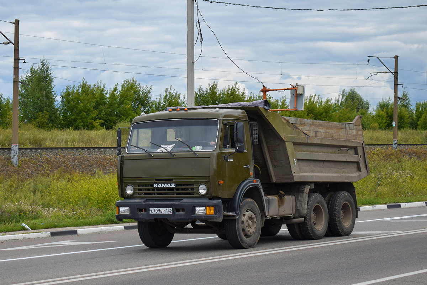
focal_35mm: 78
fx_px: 925
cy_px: 142
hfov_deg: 26.0
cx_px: 214
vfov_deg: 17.5
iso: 200
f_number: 6.3
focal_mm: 52
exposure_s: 1/800
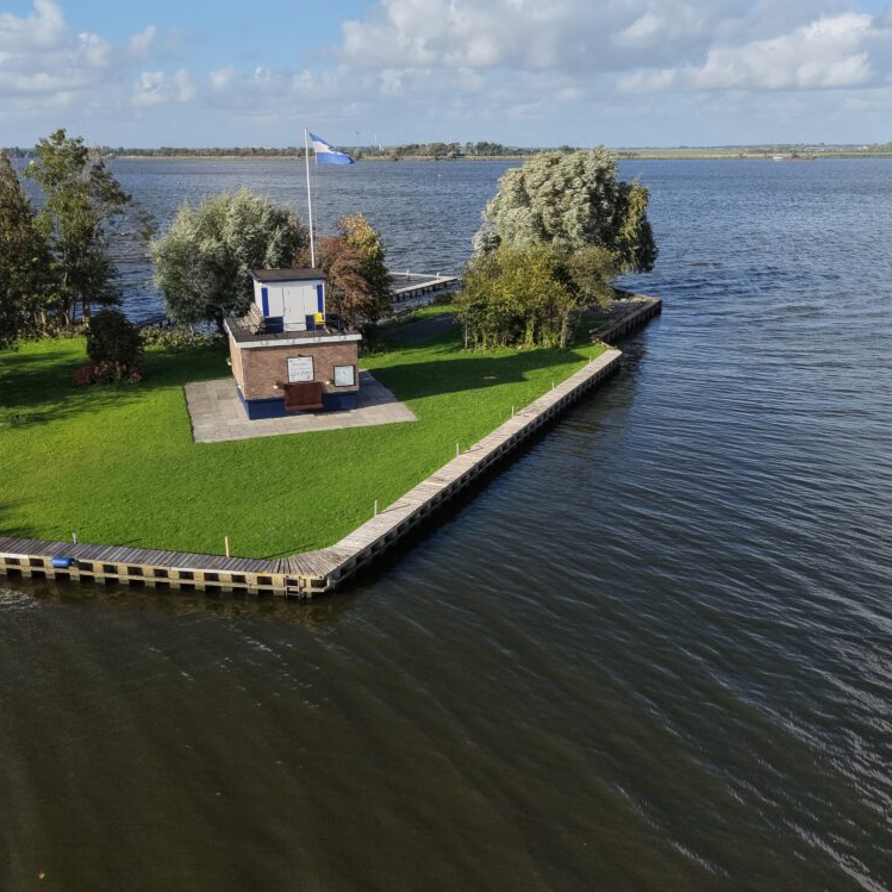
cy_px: 443
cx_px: 424
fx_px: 845
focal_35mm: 29
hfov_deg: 55.6
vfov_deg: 55.6
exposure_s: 1/6400
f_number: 1.8
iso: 400
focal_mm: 8.67
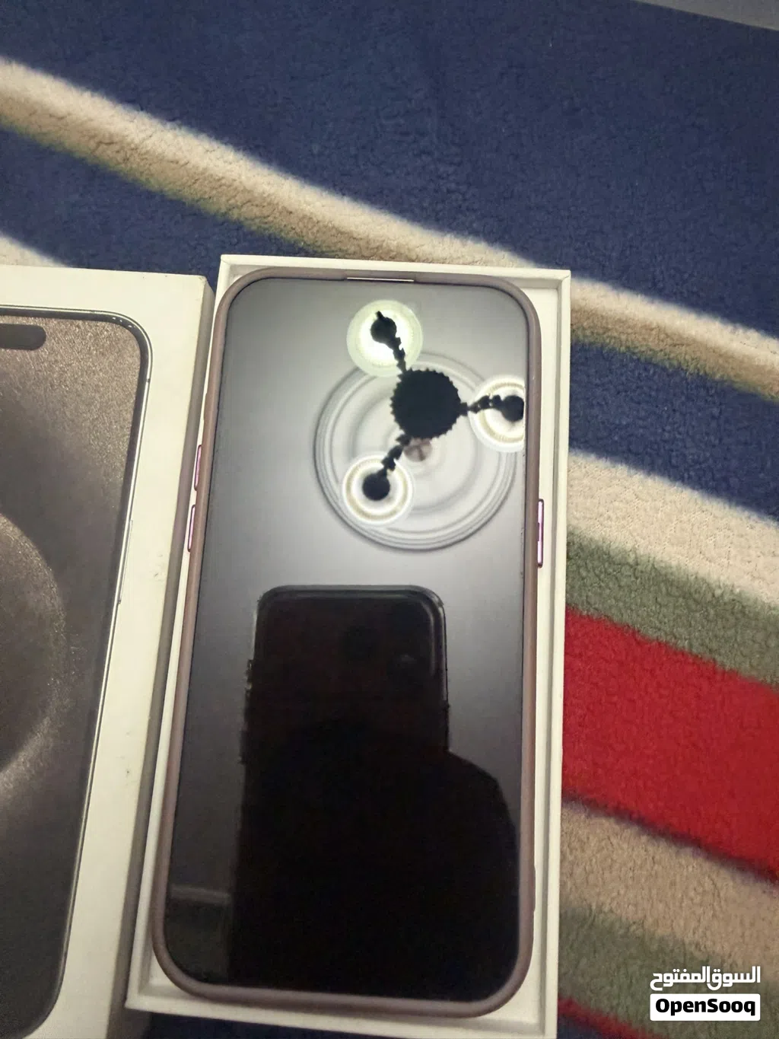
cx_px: 390
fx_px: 720
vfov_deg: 71.6
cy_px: 520
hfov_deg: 56.8
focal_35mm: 24
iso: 640
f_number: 2.2
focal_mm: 2.22
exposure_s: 1/50
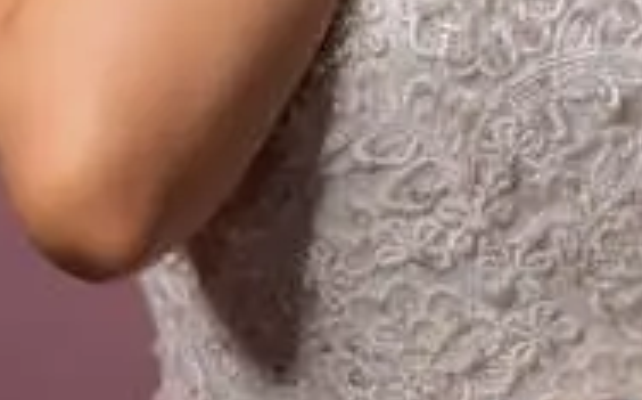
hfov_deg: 9.2
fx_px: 3950
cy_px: -144
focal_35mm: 226
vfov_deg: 5.7
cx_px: 712
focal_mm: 35
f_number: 1.4
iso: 80
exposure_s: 1/160
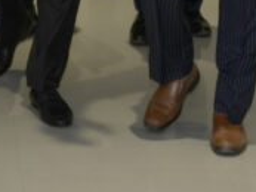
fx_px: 1485
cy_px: -196
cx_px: 74
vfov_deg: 7.1
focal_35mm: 201
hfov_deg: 9.8
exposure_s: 1/125
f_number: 4.5
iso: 500
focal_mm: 35.3
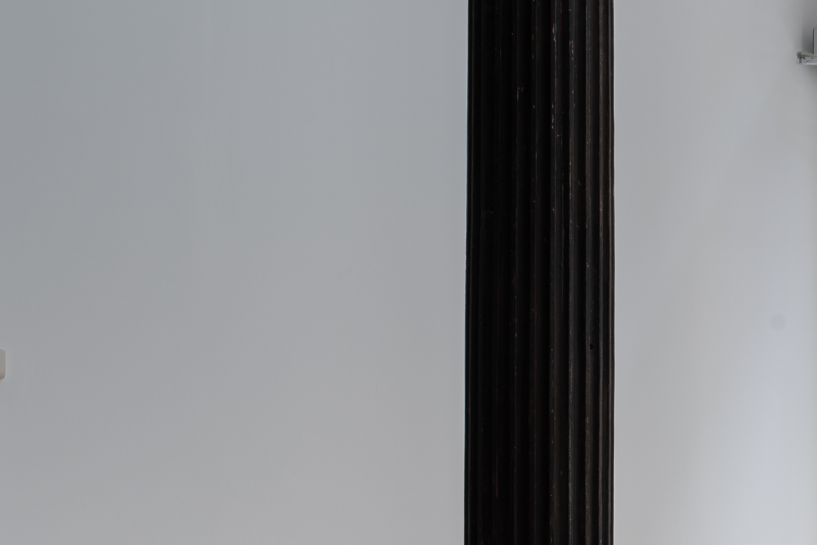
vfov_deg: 10.7
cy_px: 826
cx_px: 716
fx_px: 2791
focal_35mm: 123
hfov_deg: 16.5
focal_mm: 35
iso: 100
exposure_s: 1/2
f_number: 16
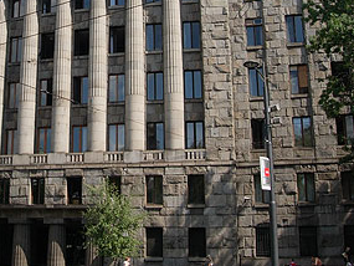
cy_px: 66
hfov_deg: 31.5
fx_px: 614
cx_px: 84
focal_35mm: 60
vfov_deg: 24.2
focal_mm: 7.8
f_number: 4.8
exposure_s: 1/664
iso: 79
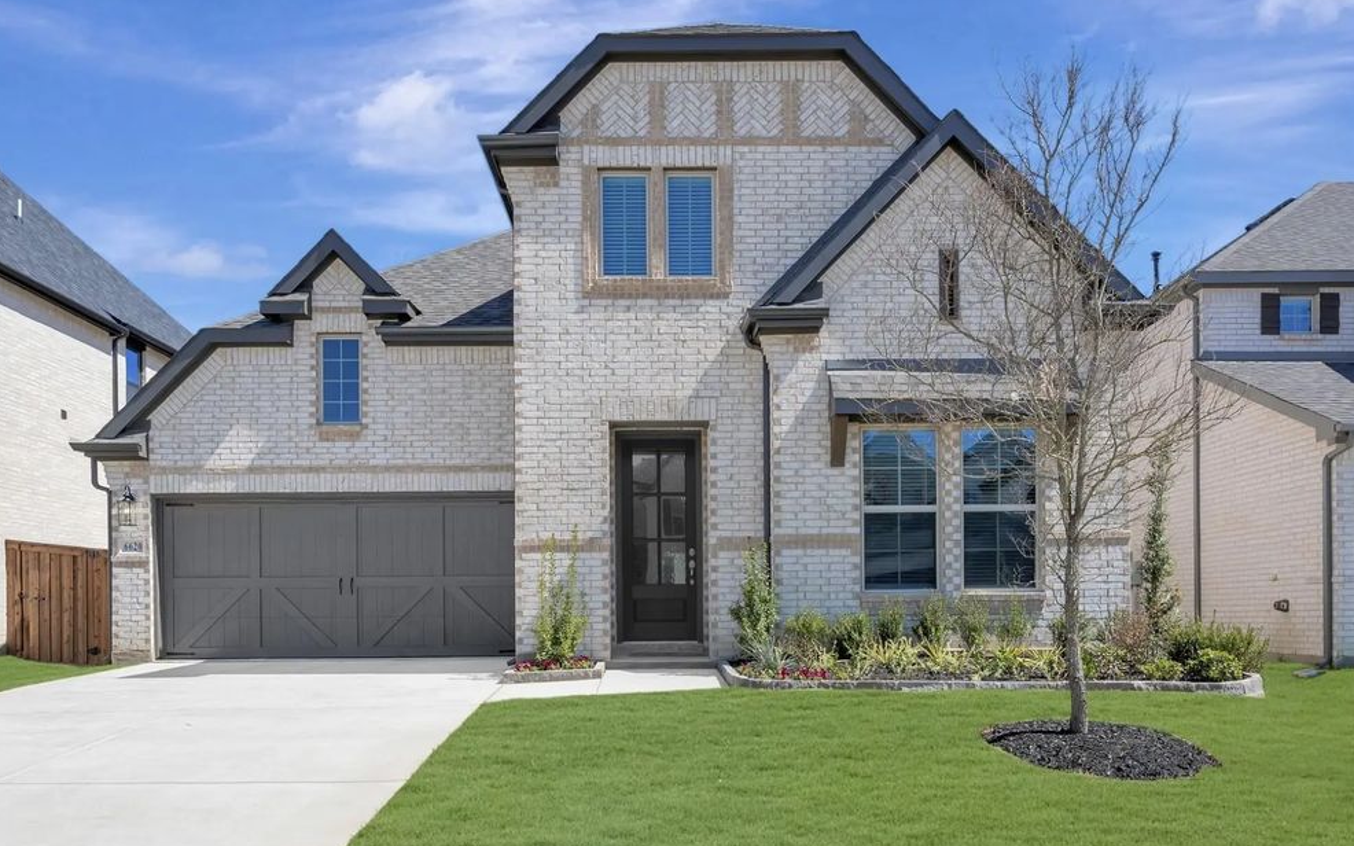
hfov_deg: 91.1
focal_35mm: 18
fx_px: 664
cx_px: 654
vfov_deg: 64.9
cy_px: 443
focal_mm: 17
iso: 100
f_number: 10
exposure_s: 1/200
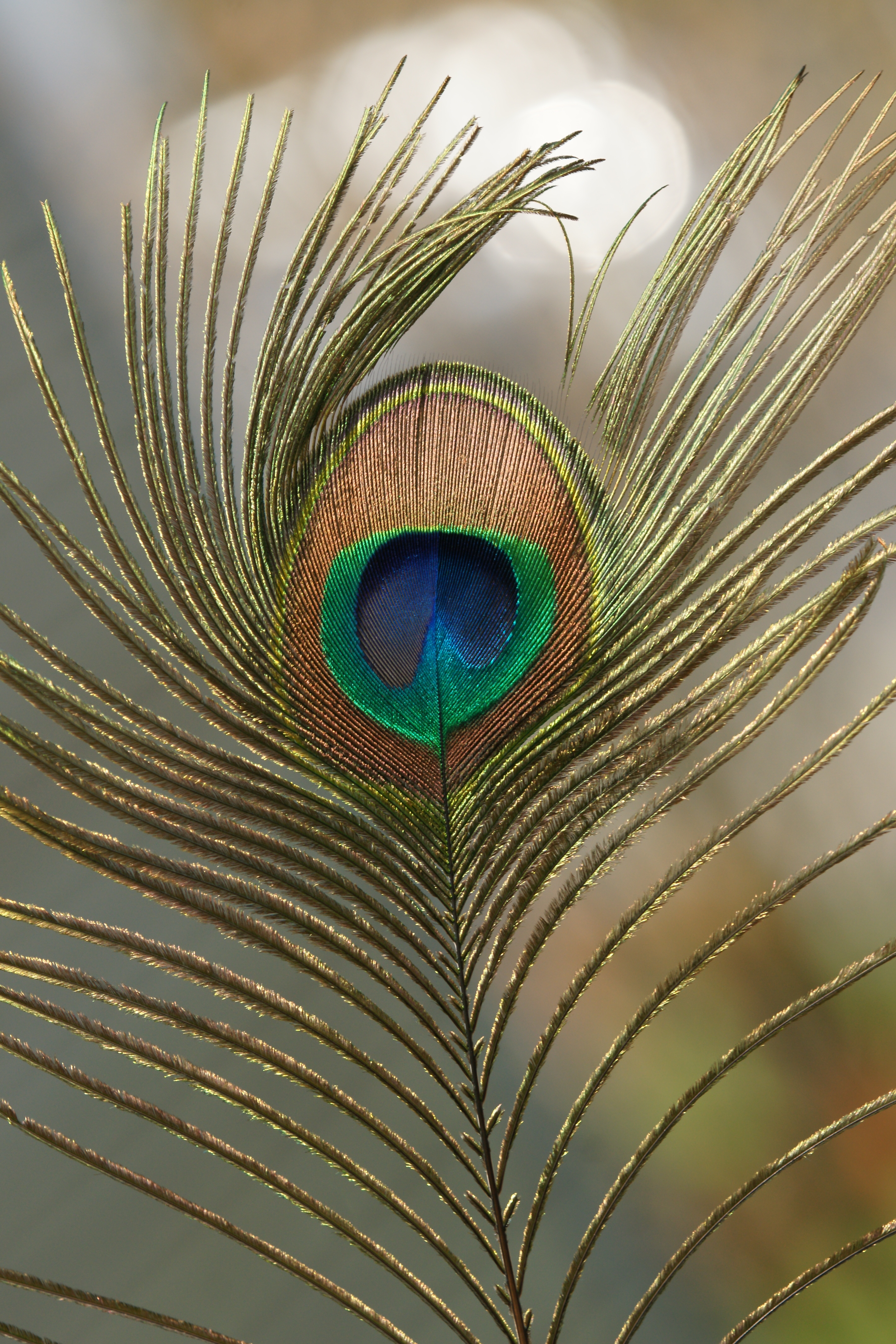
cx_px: 448
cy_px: 672
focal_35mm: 270
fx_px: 10079
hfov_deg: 5.1
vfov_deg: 7.6
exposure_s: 1/320
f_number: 5.6
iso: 200
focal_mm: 180
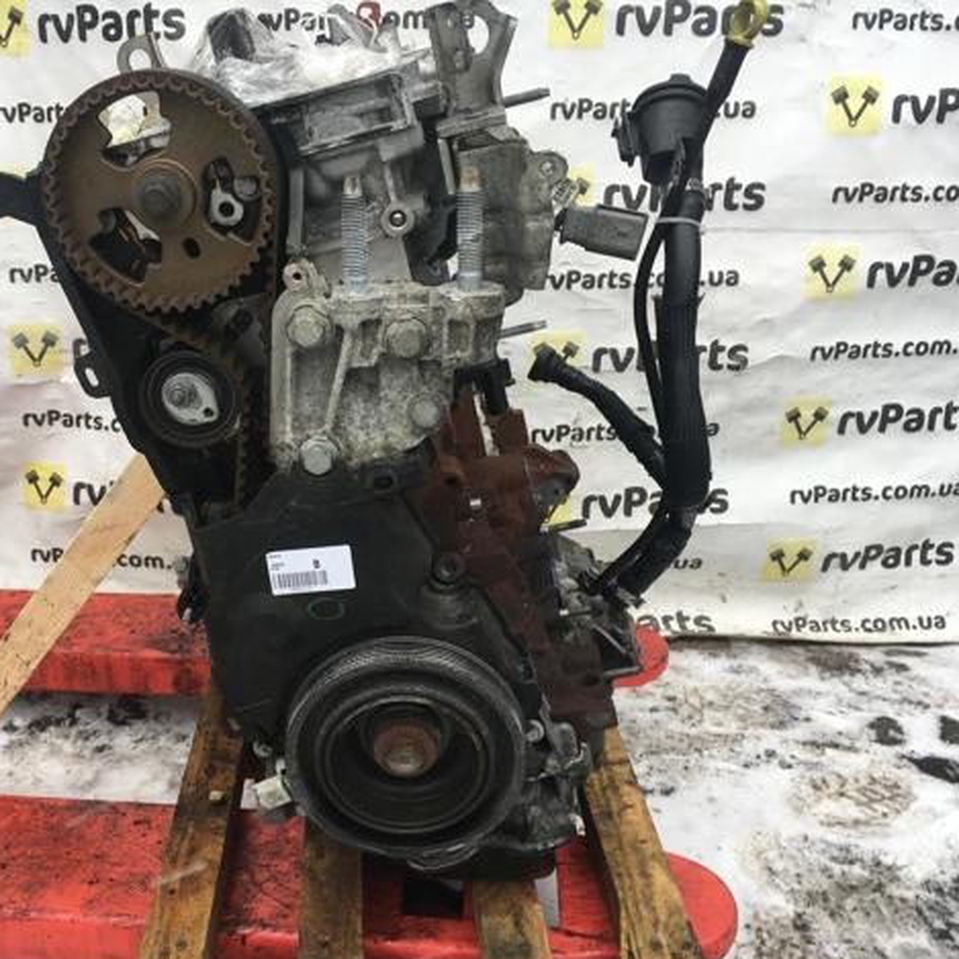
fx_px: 1097
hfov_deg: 46.7
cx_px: 341
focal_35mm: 35
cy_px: 489
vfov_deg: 47.2
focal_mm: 4.15
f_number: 2.2
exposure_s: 1/100
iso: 25
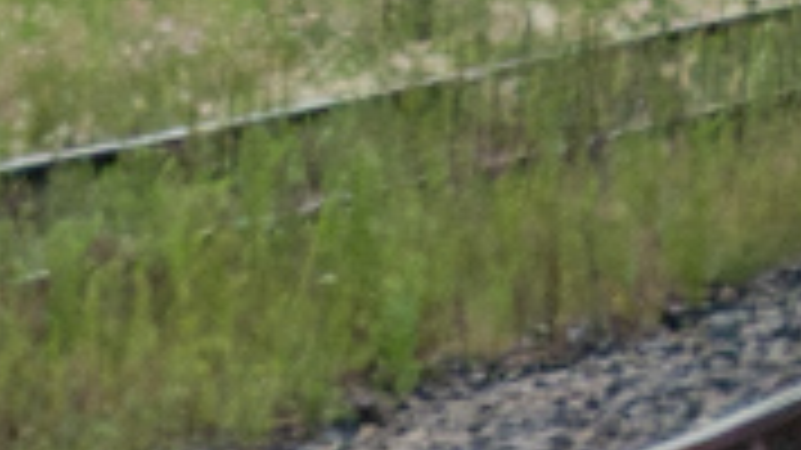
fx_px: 9154
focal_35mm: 431
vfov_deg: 2.8
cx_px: 1773
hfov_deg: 4.9
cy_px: -824
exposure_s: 1/125
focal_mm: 35
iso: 1600
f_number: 4.5
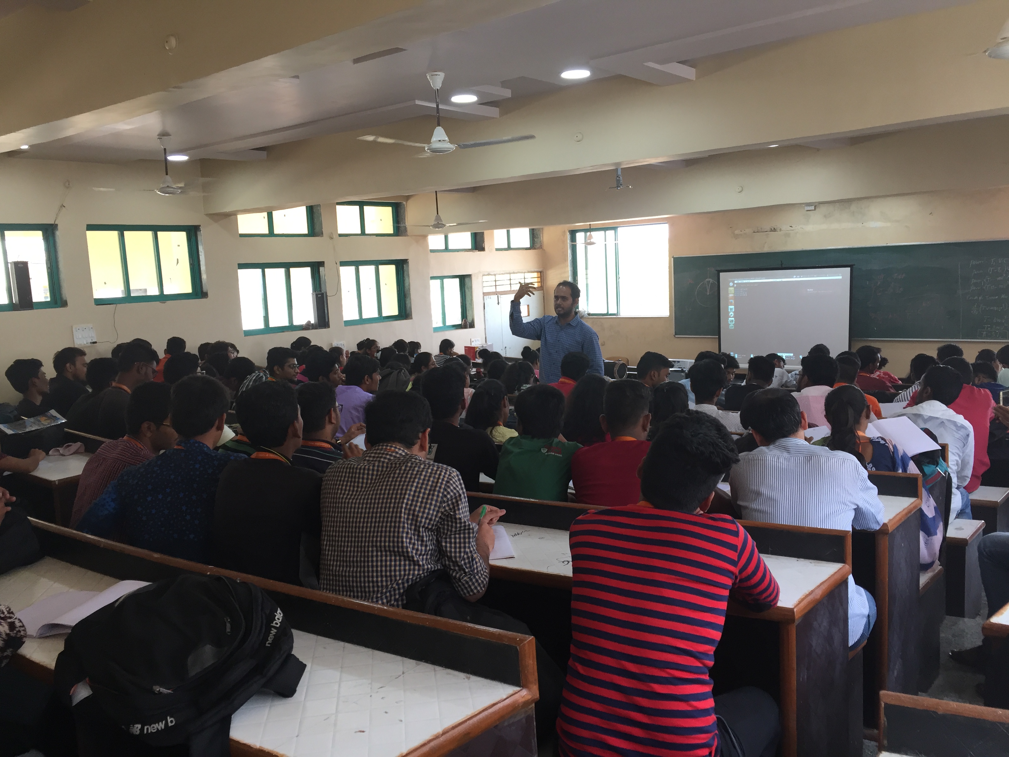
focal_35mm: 29
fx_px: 845
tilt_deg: -6.4
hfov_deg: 61.7
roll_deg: +1.7
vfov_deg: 48.2
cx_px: 504
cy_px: 378
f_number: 2.2
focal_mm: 4.15
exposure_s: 1/33
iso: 32
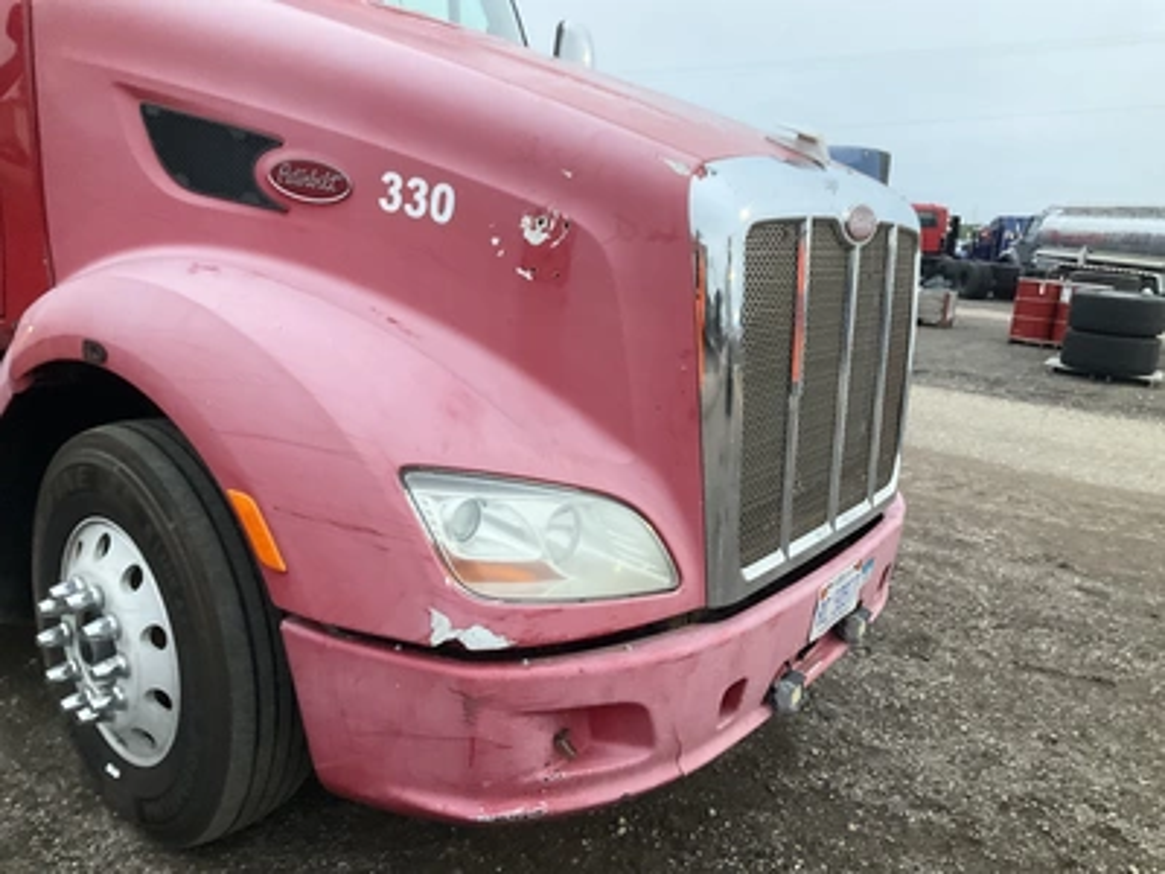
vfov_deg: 48.2
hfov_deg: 61.7
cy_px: 437
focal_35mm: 29
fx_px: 976
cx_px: 582
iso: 320
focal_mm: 3
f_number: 1.8
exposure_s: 1/51
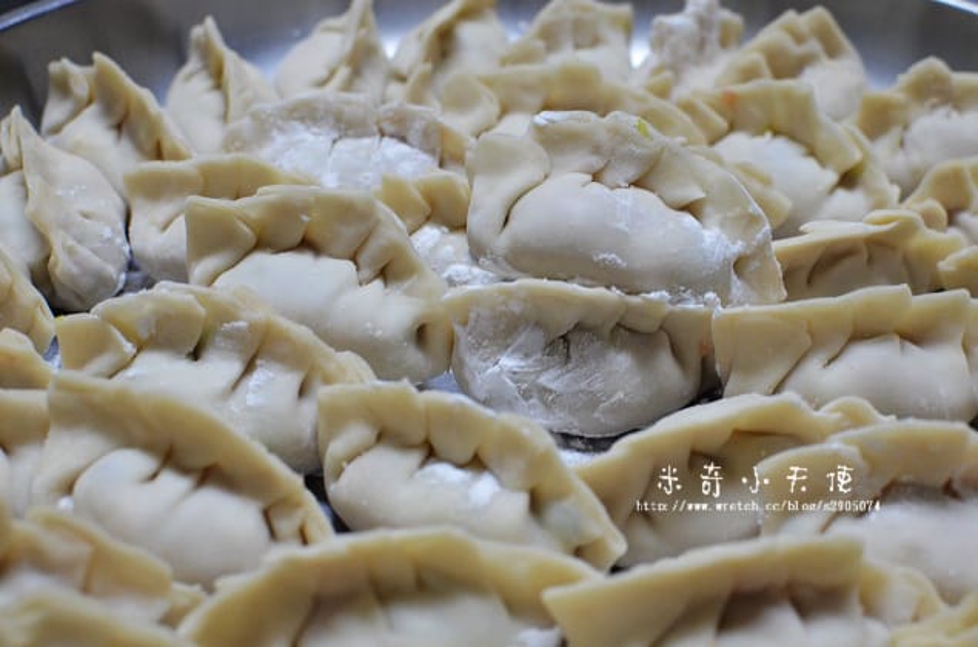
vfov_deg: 25.6
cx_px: 489
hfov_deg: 37.9
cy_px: 324
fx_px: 1423
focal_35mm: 52
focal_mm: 35
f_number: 5
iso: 1250
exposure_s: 1/40
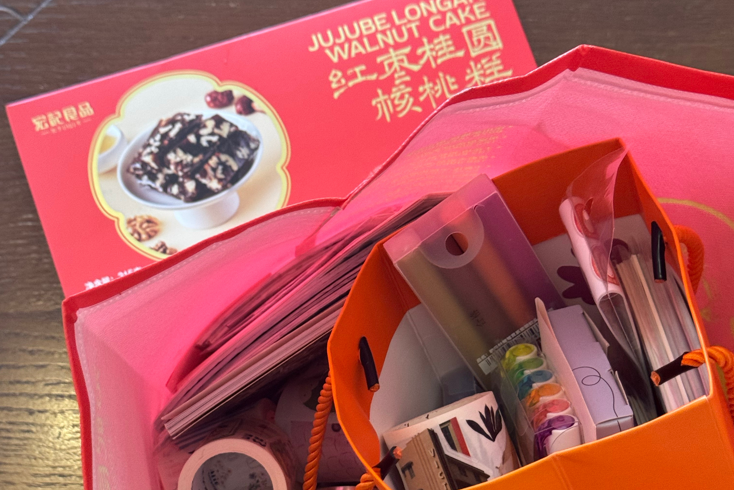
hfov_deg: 30.1
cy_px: 405
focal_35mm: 67
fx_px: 1366
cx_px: 368
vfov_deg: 20.1
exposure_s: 1/60
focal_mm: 6.76
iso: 250
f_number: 1.78
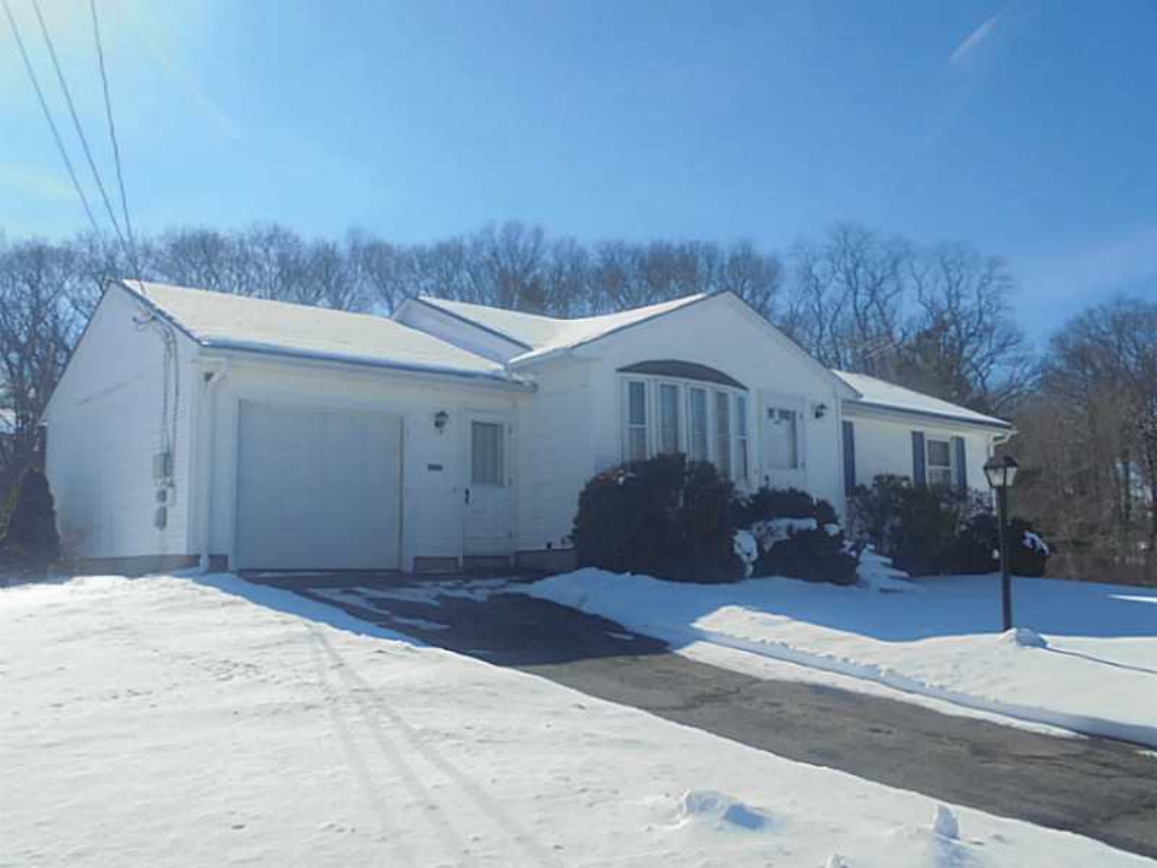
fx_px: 1136
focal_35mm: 34
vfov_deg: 41.8
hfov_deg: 54.0
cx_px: 578
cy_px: 434
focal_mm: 6.1
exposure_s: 1/160
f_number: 12.5
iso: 100
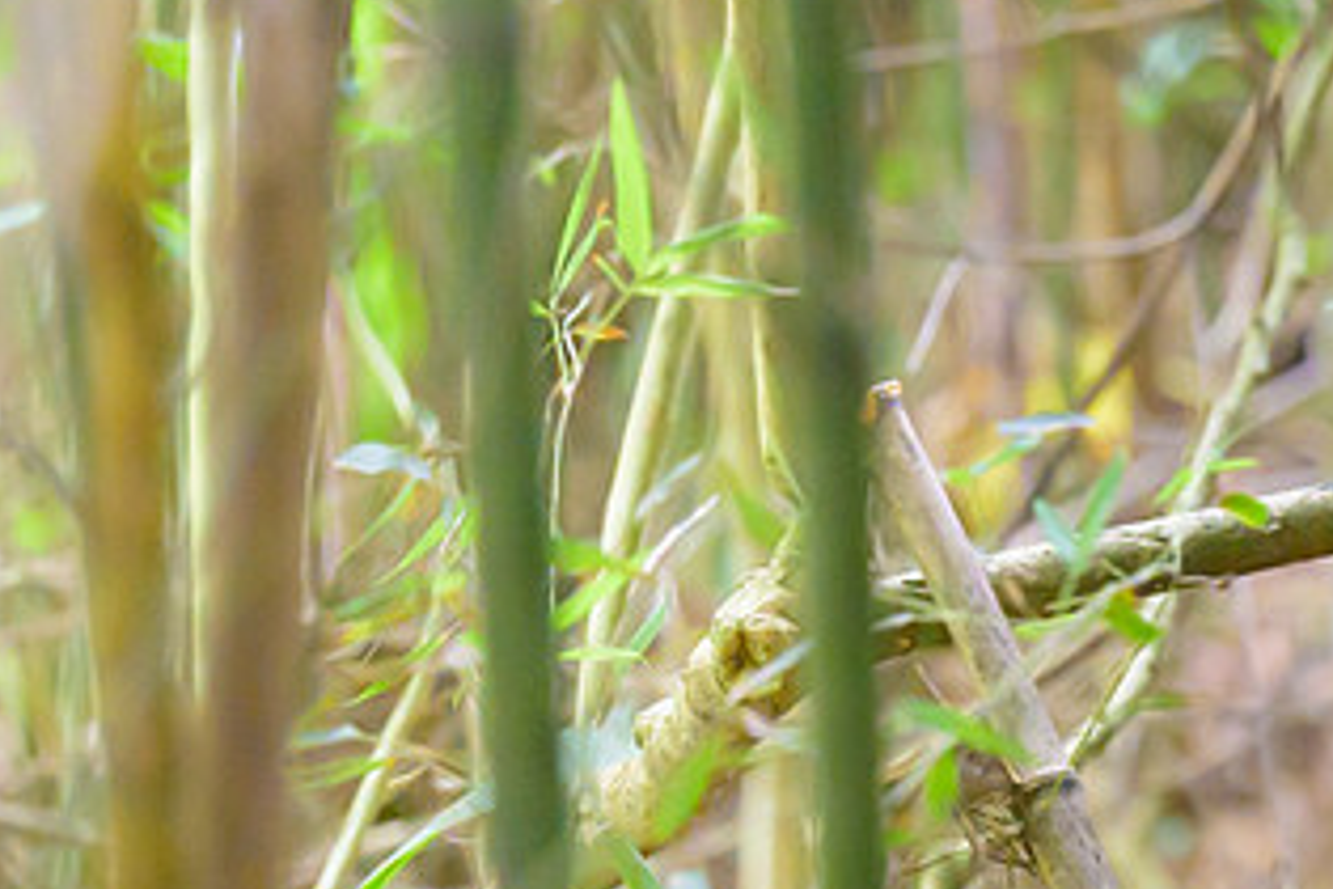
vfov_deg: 5.5
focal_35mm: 252
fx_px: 9330
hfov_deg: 8.1
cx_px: 1314
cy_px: 371
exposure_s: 1/1250
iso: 16000
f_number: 2.8
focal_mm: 110
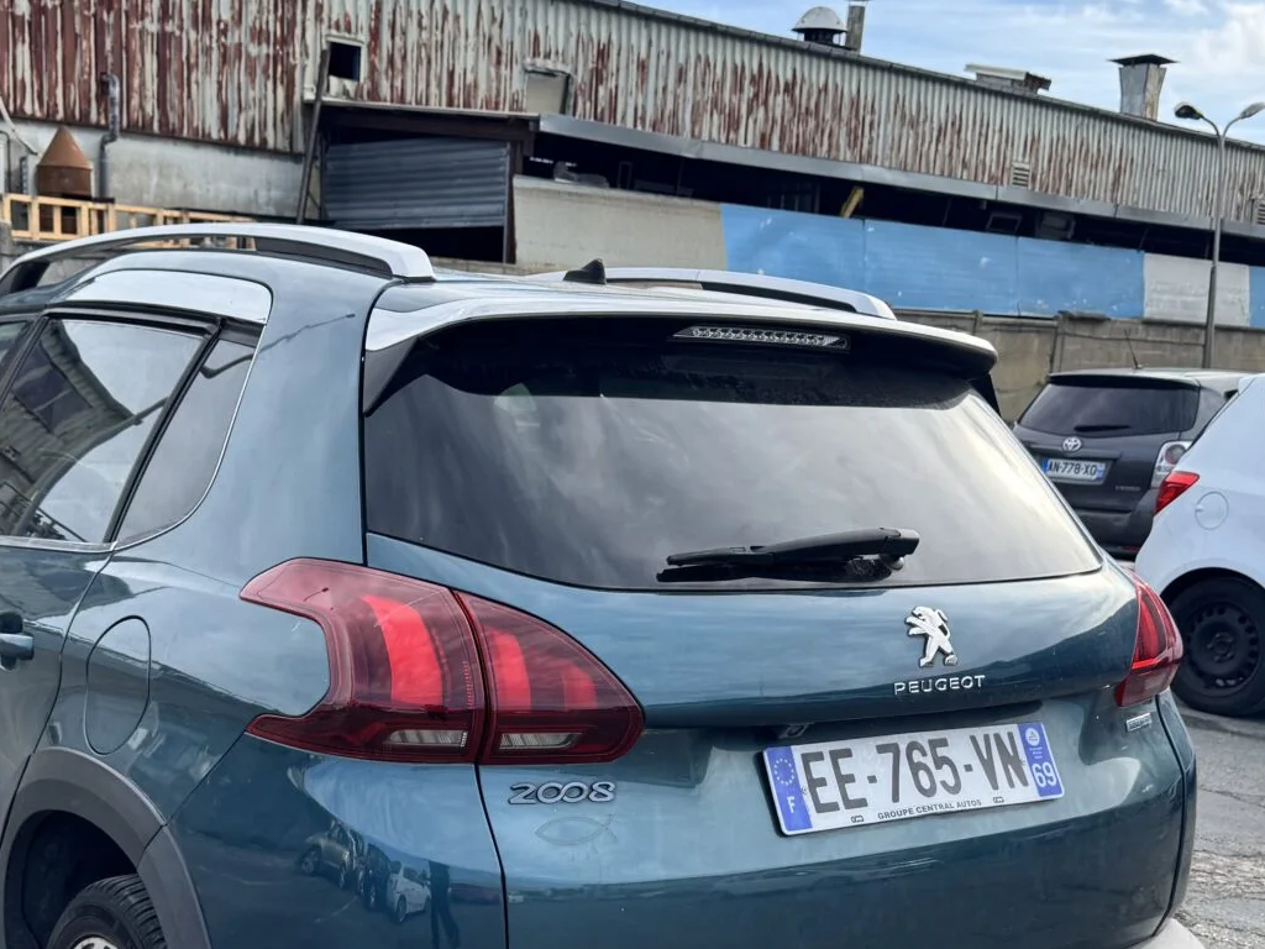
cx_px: 558
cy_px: 675
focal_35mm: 45
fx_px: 1644
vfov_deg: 31.8
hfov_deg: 42.0
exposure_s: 1/1193
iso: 80
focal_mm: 6.76
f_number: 1.78
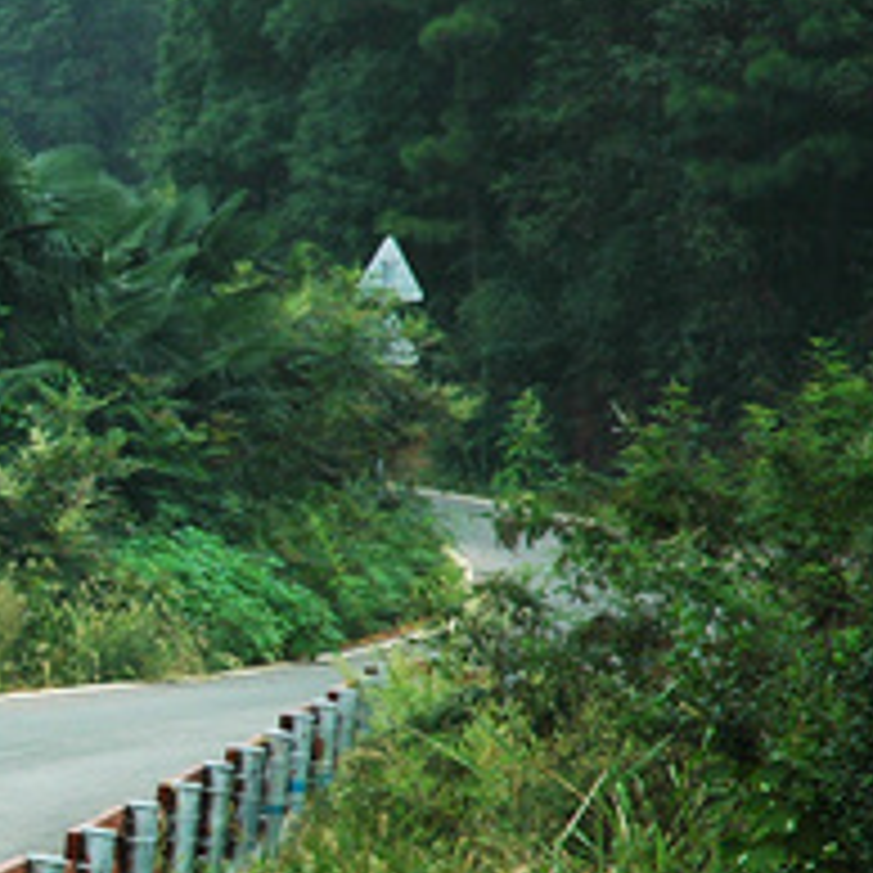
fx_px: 7875
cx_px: -392
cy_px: 693
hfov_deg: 6.3
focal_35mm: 276
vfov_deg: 6.3
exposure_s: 1/320
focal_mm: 70
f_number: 4.5
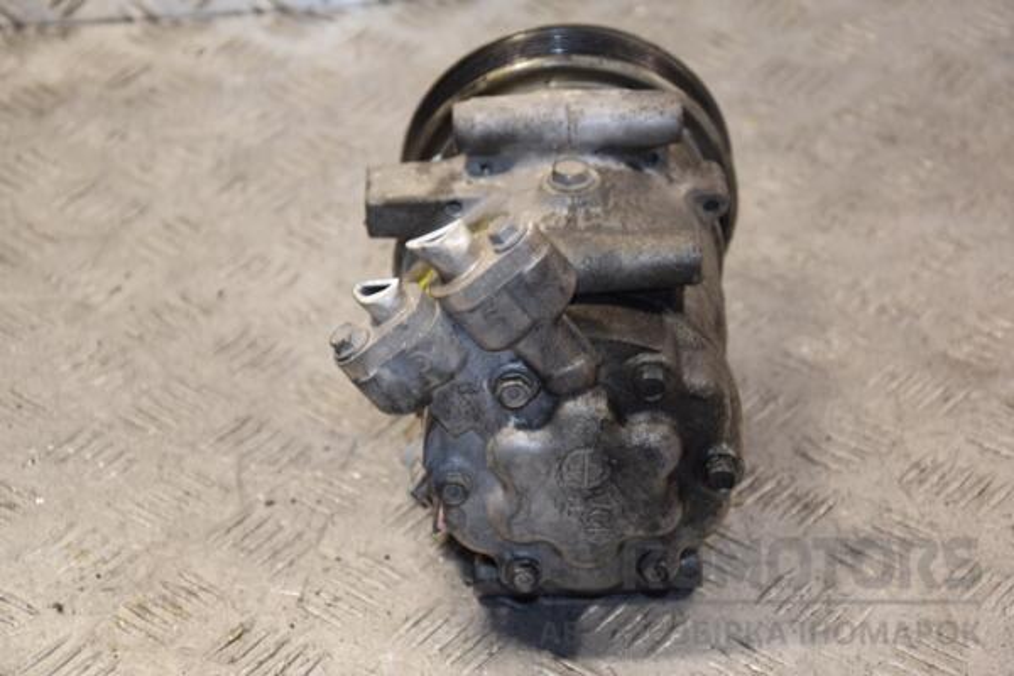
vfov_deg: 13.8
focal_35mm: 99
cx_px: 507
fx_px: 2788
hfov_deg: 20.6
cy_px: 338
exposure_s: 1/125
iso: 800
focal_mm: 66
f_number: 5.3
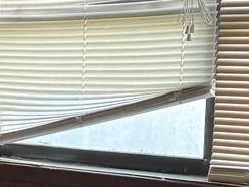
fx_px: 1115
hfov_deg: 11.5
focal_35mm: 155
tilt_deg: -12.5
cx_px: -238
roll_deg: +2.7
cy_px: 256
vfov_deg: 9.4
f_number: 1.78
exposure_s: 1/60
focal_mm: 6.76
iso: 250
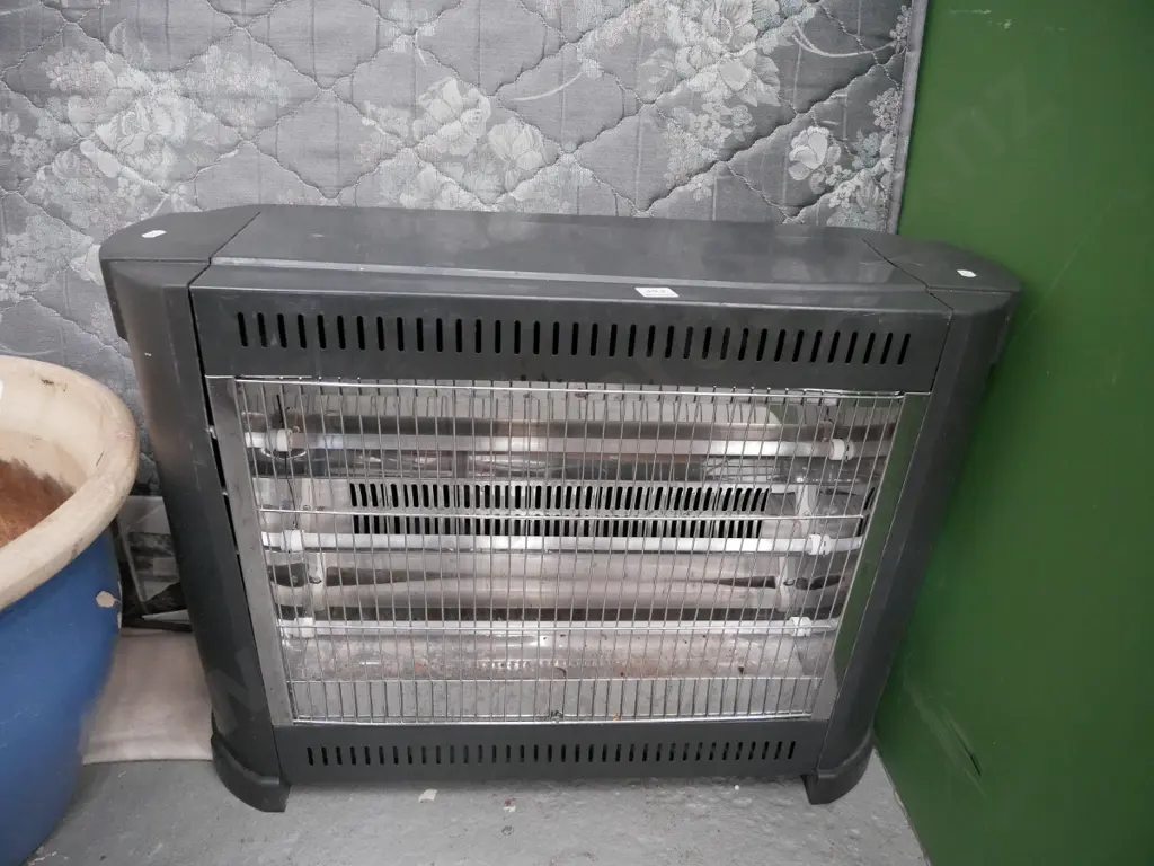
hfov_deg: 71.6
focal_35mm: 24
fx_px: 800
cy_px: 433
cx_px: 577
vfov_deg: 56.8
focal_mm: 12
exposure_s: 1/40
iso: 3200
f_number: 4
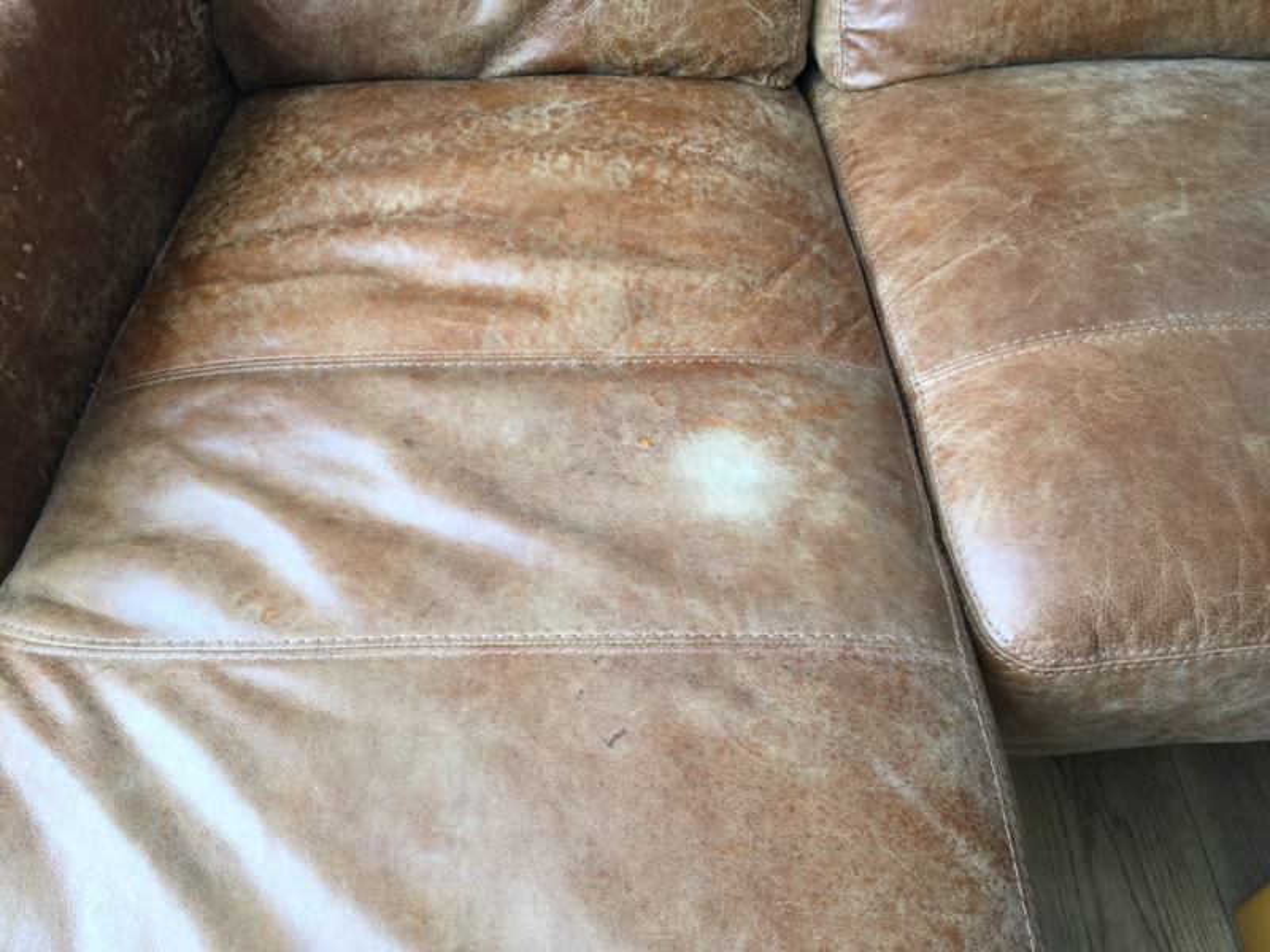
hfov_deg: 61.7
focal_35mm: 29
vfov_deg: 48.2
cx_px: 635
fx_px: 1064
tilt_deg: -56.0
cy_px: 476
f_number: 2.2
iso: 32
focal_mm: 4.15
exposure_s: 1/15
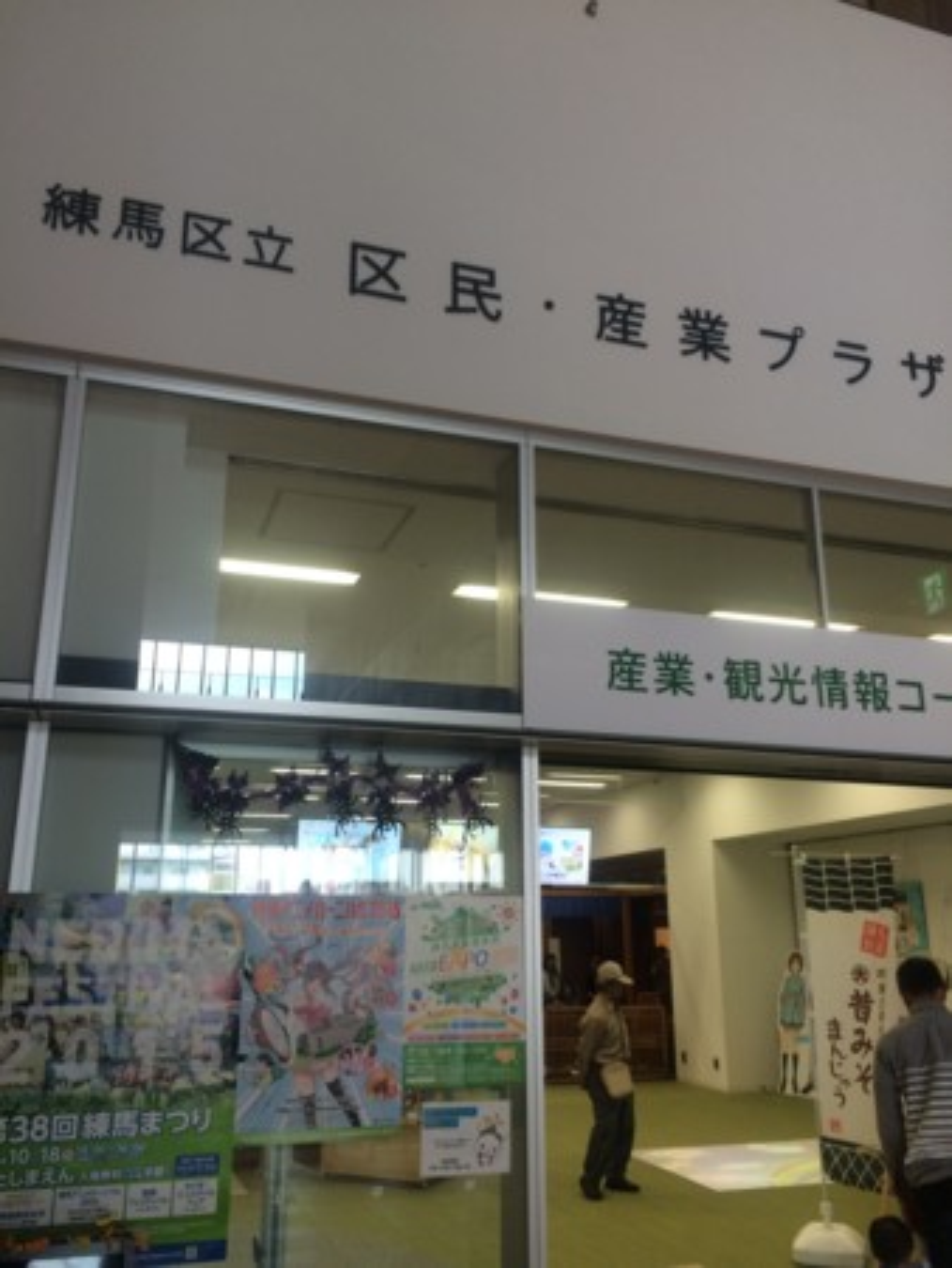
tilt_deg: +15.9
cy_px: 634
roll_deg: +0.9
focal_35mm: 29
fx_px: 1062
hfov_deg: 48.3
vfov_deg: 61.6
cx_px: 476
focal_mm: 4.15
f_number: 2.2
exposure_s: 1/40
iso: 40
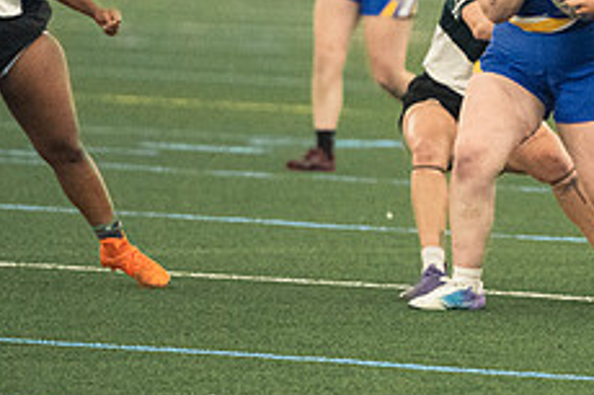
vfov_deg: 1.8
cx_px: 548
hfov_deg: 2.7
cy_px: 121
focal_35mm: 758
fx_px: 12498
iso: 10000
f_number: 2.8
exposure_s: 1/500
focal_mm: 200
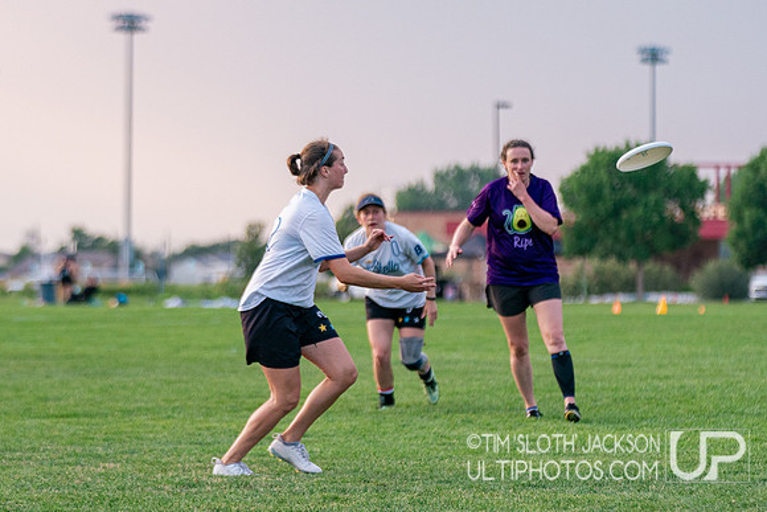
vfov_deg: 5.8
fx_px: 5088
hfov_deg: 8.6
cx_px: 319
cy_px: 276
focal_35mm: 239
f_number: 2.8
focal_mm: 125
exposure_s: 1/2000
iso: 640
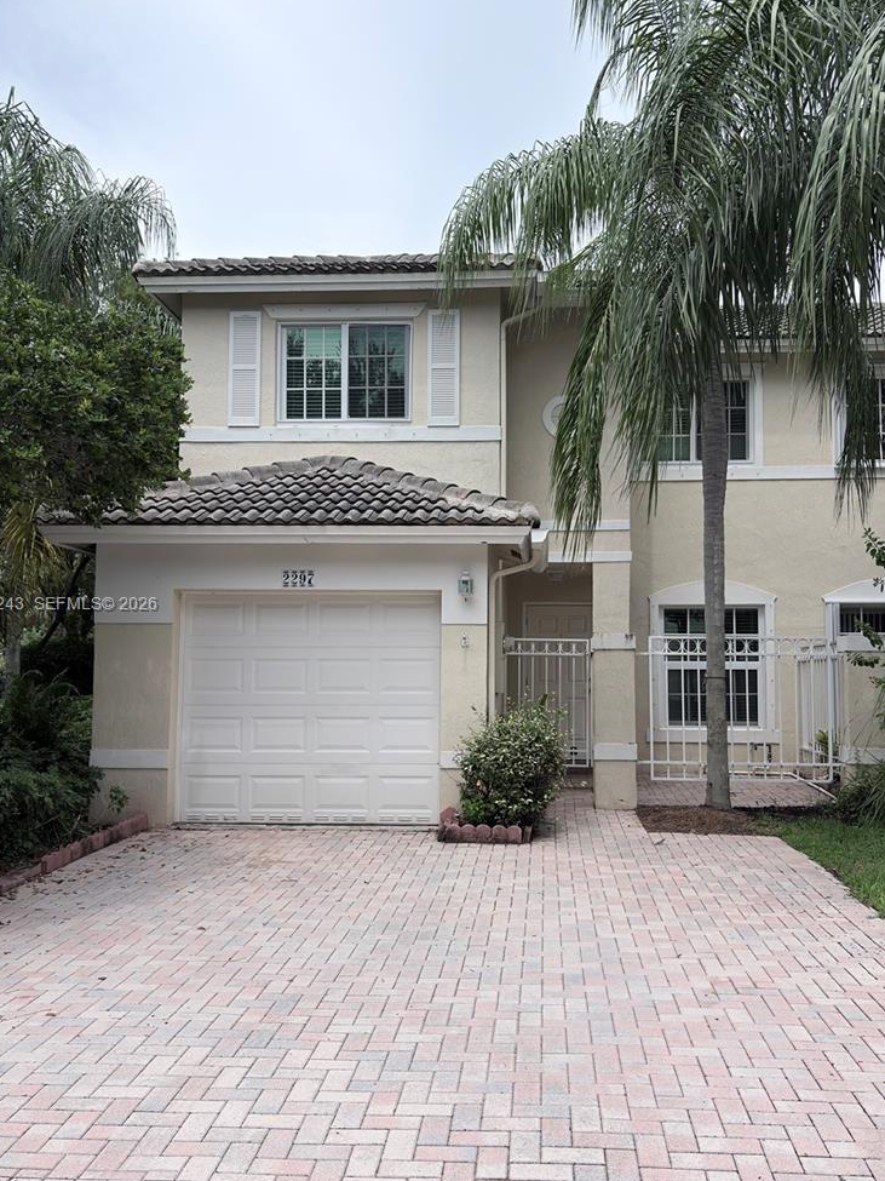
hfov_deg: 44.1
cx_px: 478
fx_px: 1091
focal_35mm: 32
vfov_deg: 56.8
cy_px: 606
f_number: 1.6
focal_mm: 5.96
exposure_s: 1/2976
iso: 32
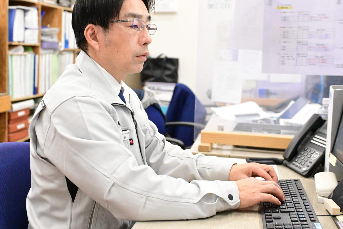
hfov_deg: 41.9
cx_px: 180
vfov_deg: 28.6
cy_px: 93
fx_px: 448
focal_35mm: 47
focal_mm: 34
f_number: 2.8
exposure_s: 1/1600
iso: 12800
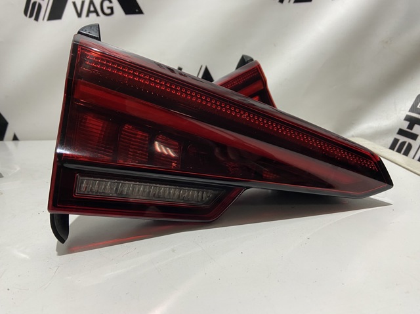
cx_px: 210
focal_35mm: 26
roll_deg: +2.0
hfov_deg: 67.3
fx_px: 315
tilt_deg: -13.7
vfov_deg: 53.0
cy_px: 157
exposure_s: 1/50
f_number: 1.8
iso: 160
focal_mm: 4.25
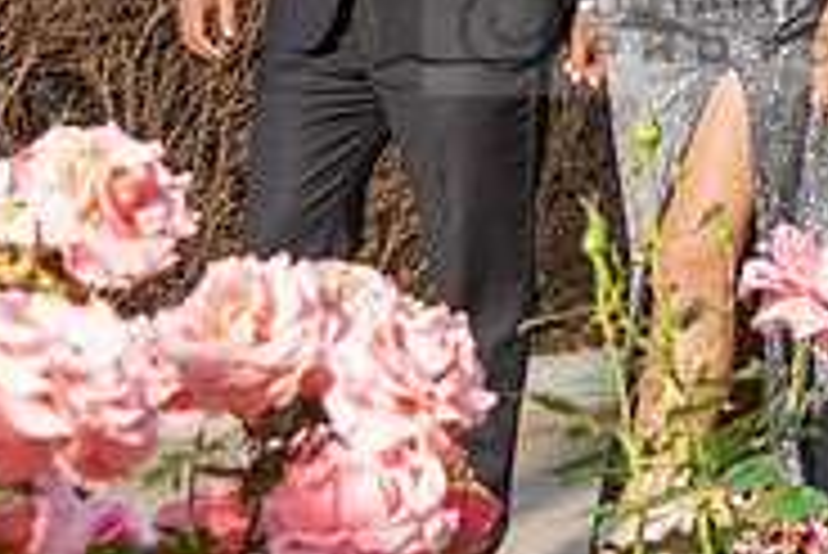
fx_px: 3315
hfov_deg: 14.2
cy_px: -251
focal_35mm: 144
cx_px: 304
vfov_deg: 9.3
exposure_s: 1/200
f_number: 4
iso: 400
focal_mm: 29
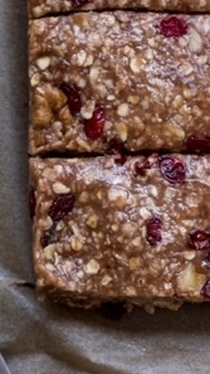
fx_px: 2941
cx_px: 391
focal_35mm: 297
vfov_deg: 7.3
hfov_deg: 4.1
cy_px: 218
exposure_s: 1/400
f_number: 3.5
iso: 200
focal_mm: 45
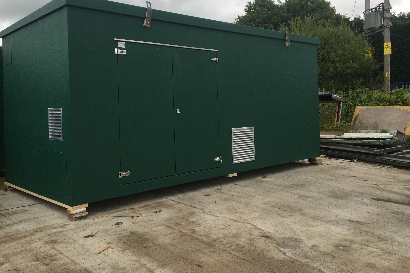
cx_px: 180
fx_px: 387
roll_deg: -0.9
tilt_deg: -4.7
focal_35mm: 34
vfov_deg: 38.7
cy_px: 103
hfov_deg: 55.6
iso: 25
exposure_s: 1/434
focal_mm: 4.15
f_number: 2.2
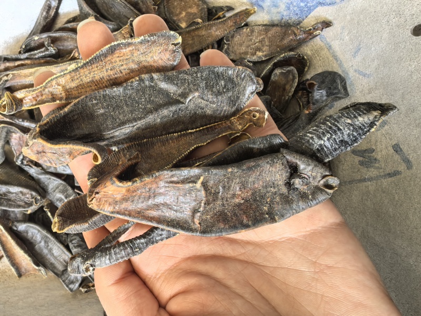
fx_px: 328
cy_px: 158
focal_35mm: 27
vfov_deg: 51.4
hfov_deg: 65.3
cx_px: 210
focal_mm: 1.95
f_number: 2.2
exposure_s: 1/50
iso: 100
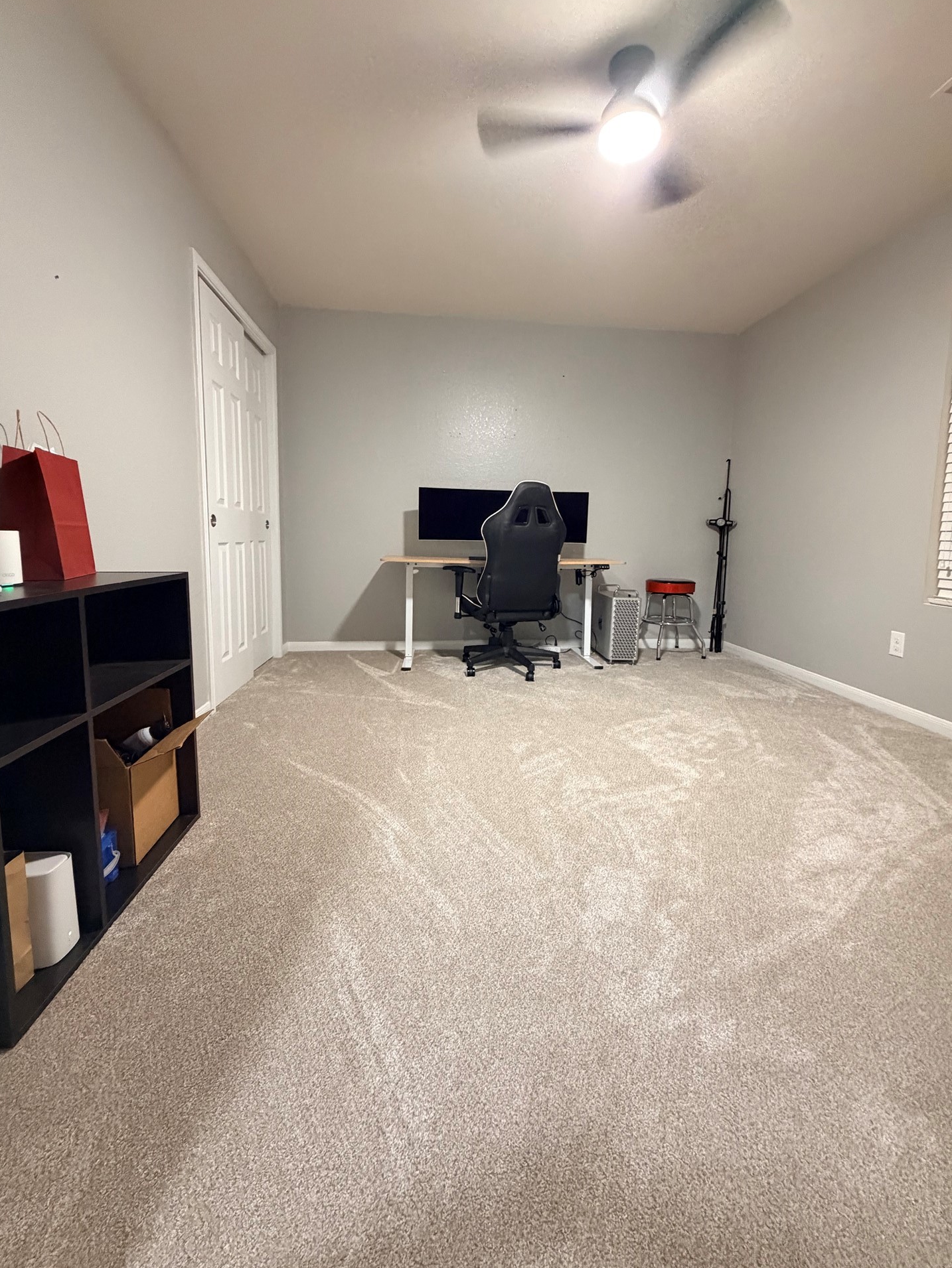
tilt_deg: -5.4
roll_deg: -0.7
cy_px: 595
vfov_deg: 98.0
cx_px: 483
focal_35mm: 15
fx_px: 550
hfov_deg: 81.8
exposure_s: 1/60
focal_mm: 2.22
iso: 640
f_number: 2.2
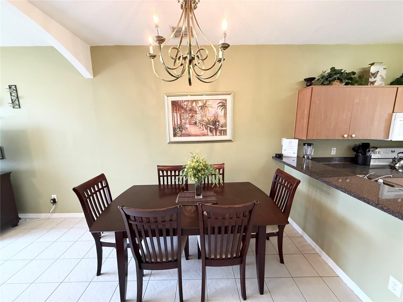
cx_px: 202
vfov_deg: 85.7
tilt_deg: -9.2
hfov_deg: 102.1
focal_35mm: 14
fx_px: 163
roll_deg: +0.7
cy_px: 151
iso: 500
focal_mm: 2.22
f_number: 2.2
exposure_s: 1/60
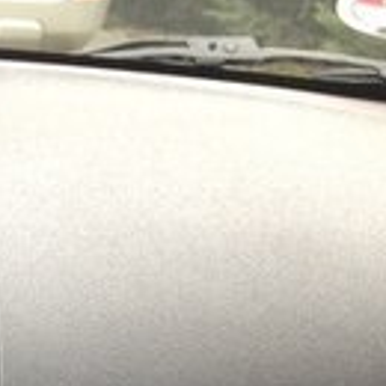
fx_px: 1867
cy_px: 705
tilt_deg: -26.4
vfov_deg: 11.0
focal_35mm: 148
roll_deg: -1.4
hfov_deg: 10.3
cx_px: -529
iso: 64
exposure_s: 1/40
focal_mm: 4.12
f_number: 2.4
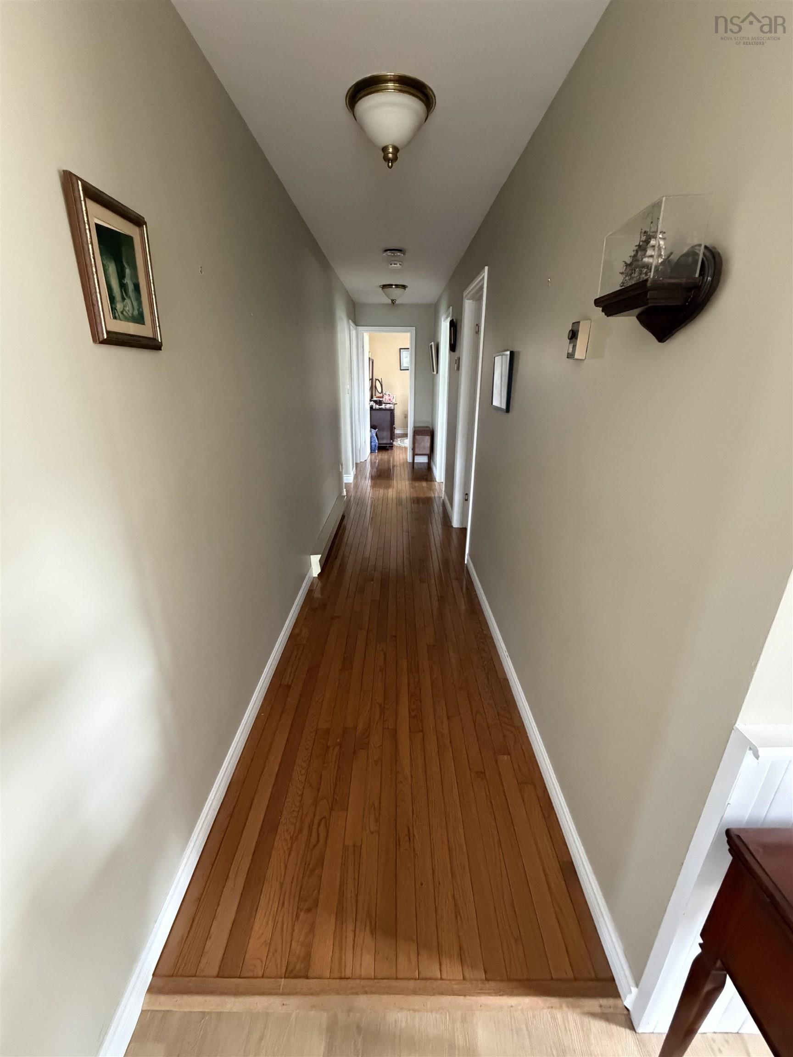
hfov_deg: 85.7
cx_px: 396
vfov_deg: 102.1
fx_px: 428
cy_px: 528
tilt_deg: -19.8
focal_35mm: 14
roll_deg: -0.3
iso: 800
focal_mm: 2.22
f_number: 2.2
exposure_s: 1/60
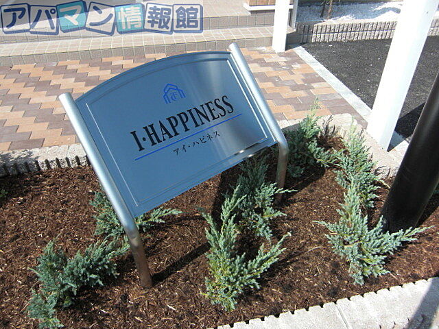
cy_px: 164
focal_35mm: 28
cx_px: 220
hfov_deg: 63.4
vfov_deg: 49.7
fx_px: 355
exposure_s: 1/800
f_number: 2.6
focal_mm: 4.9
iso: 50
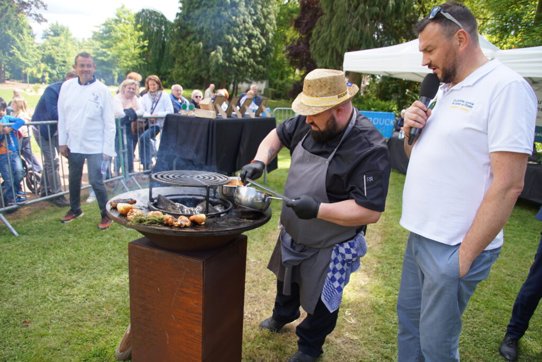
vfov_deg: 53.1
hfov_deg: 73.7
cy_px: 181
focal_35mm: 24
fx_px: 361
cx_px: 271
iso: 100
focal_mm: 16
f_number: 4
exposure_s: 1/200
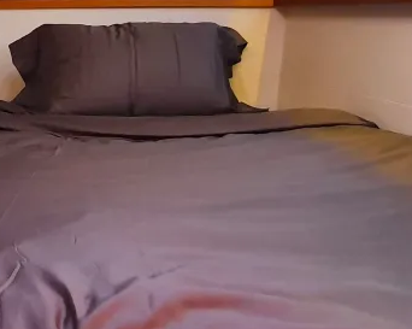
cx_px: -37
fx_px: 634
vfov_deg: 26.9
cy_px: -24
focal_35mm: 52
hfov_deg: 32.0
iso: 160
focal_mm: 1.8
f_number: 2.2
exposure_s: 1/60
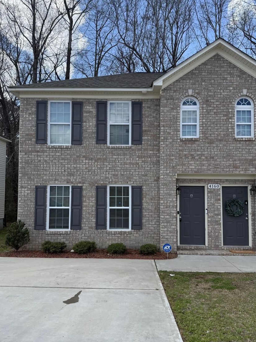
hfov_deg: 46.8
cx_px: 129
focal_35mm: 30
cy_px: 180
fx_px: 296
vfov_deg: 59.9
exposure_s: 1/3953
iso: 100
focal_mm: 6.76
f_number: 1.78
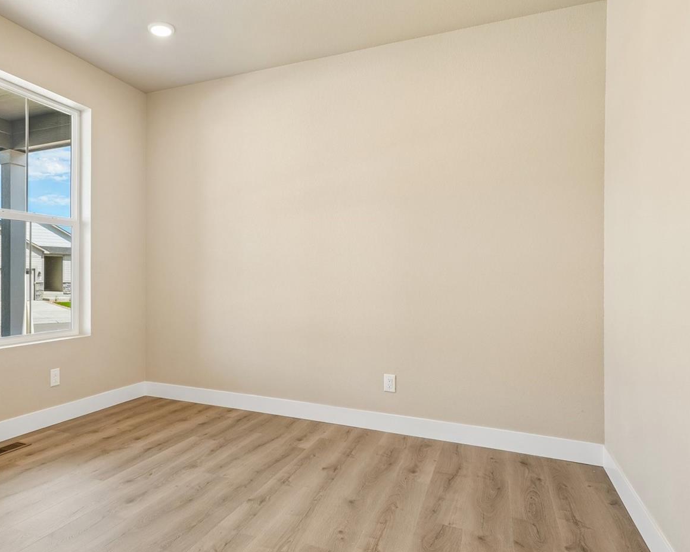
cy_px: 269
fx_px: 442
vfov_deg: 63.9
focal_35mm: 22
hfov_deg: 74.3
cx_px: 248
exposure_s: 1/30
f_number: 8
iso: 160
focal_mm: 11
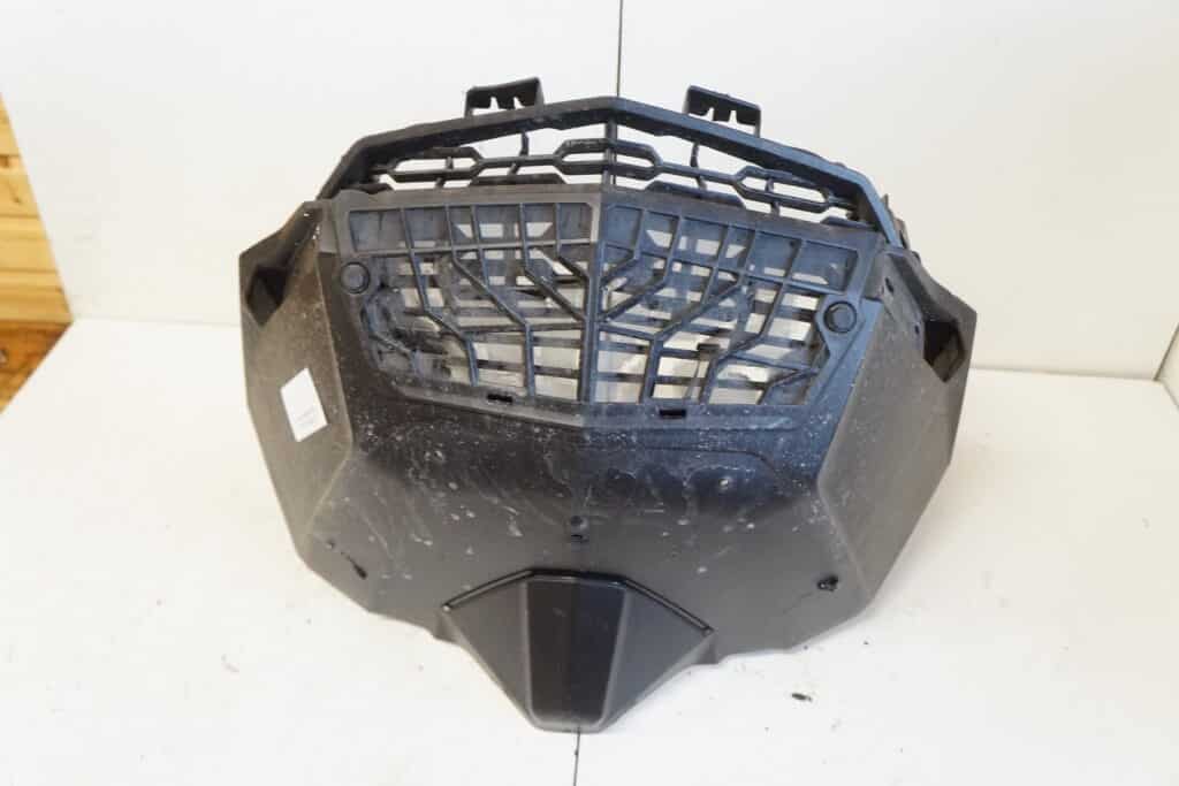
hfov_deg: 61.9
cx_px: 590
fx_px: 983
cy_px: 393
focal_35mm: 30
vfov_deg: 43.6
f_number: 5
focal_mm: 20
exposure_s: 1/40
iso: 3200
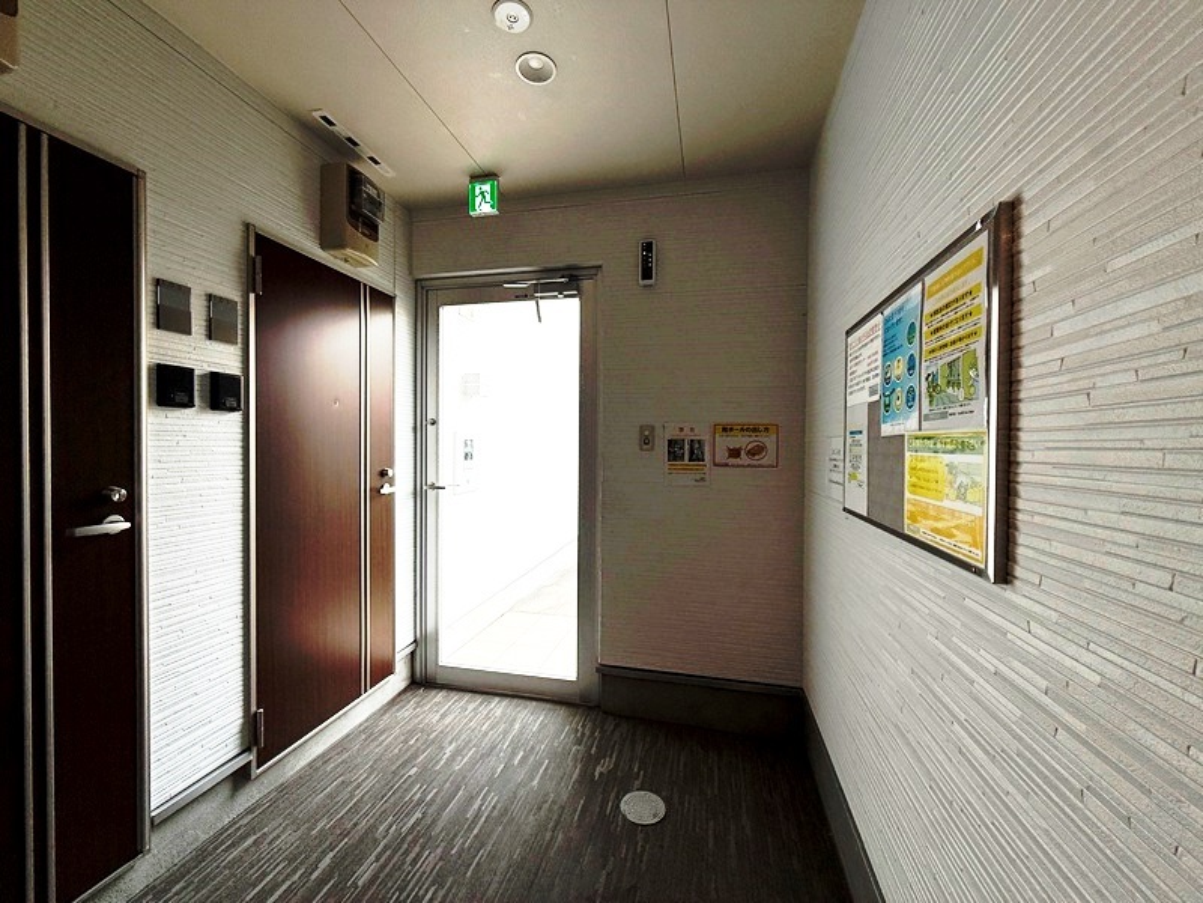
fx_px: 487
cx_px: 602
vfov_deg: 85.7
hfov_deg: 102.1
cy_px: 452
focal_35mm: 14
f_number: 2.2
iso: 50
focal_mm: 2.22
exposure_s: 1/247
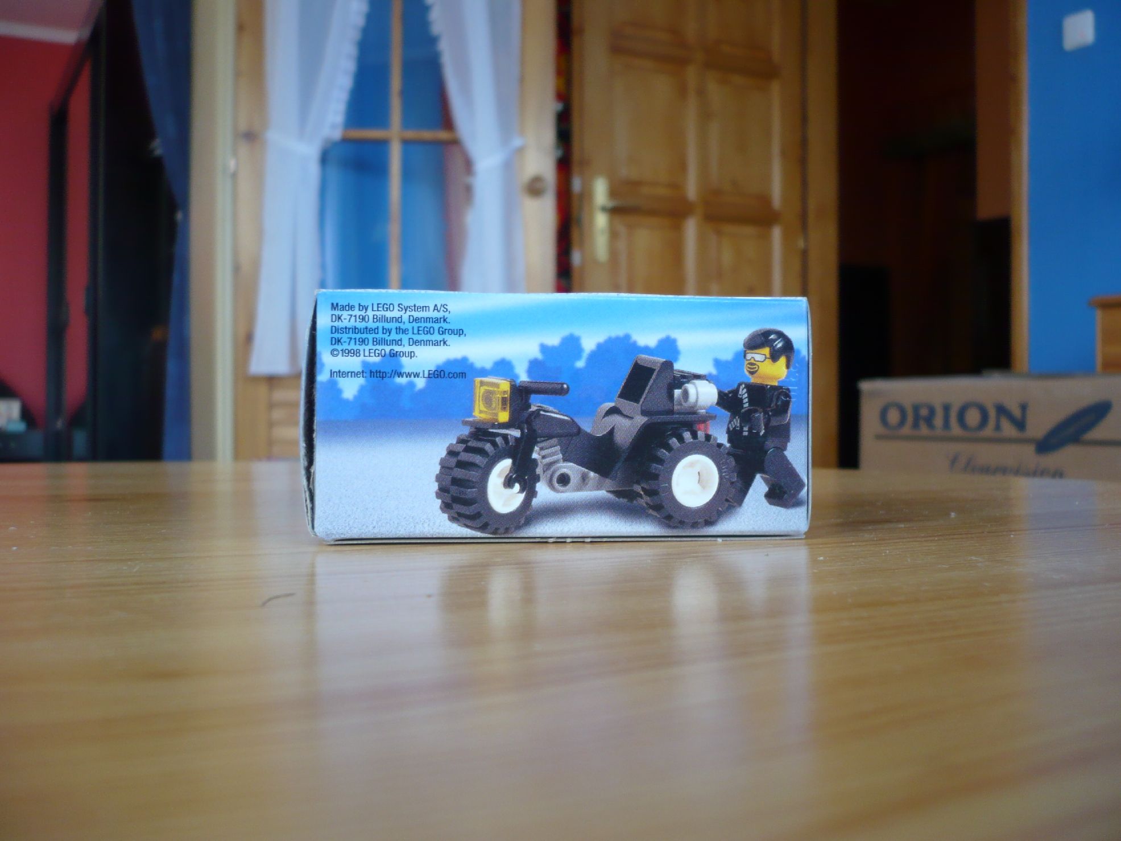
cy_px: 420
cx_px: 560
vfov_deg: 40.7
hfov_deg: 52.6
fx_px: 1133
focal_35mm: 35
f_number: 2.8
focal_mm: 5.8
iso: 100
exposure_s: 1/30
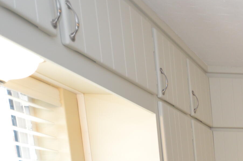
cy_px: 267
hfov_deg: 24.9
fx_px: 337
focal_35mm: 50
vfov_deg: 21.0
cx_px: 400
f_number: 4
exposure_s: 1/60
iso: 400
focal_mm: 10
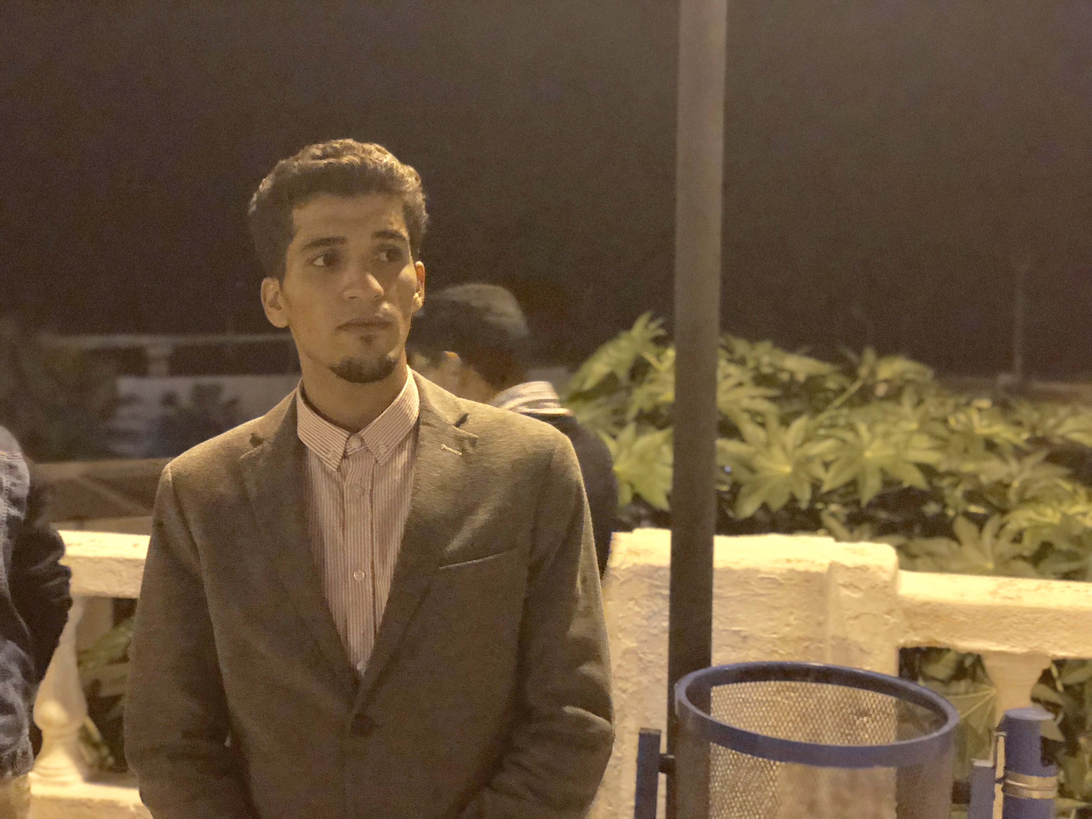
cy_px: 410
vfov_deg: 28.0
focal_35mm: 52
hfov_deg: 36.8
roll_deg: +0.4
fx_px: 1640
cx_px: 546
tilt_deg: -4.9
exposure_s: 1/9
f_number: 2.4
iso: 160
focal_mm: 6
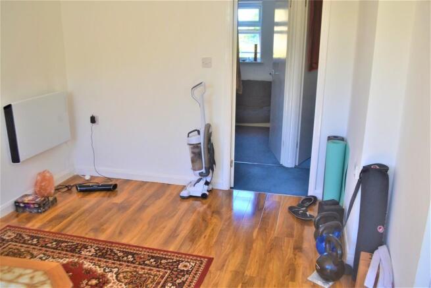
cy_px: 144
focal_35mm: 30
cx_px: 216
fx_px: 359
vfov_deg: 43.6
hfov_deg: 61.9
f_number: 5
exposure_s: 1/100
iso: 400
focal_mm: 20
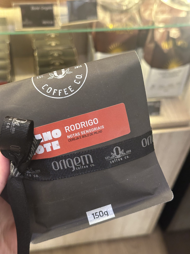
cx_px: 95
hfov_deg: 30.3
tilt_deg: -49.9
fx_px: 351
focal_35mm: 48
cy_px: 127
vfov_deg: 39.7
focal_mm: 6.86
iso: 320
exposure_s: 1/40
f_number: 1.78
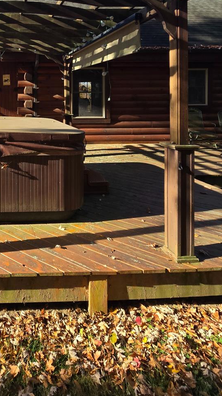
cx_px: 3
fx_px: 230
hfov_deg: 44.3
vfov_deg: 75.4
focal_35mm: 22
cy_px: 100
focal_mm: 2.2
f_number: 2.2
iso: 50
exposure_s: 1/728
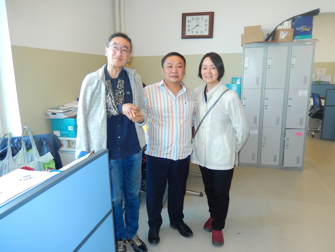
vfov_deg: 54.9
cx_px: 168
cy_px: 126
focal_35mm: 25
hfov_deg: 69.4
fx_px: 242
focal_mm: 4.5
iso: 200
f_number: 3.4
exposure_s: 1/30
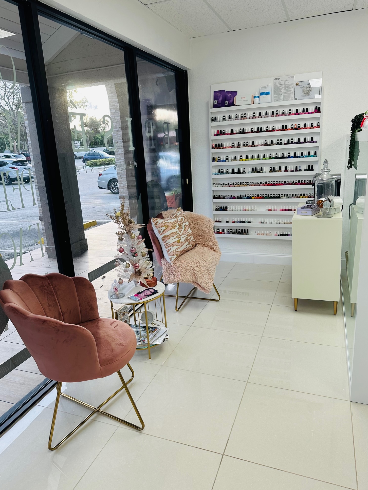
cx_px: 183
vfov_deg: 69.4
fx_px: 354
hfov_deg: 54.9
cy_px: 241
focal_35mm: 25
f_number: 1.78
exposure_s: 1/208
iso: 80
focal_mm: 6.86
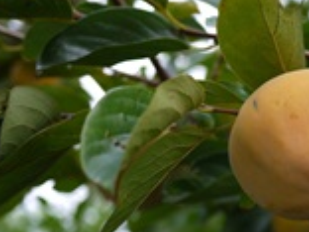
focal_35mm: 90
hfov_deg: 21.2
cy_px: 195
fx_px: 803
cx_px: 287
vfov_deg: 16.3
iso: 100
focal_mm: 20
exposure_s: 1/320
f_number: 1.7
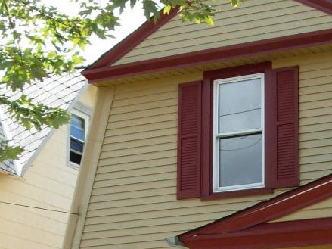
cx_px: 291
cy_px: 282
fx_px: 1131
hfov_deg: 16.5
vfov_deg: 12.3
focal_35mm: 118
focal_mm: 7.5
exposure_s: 1/197
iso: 50
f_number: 4.8
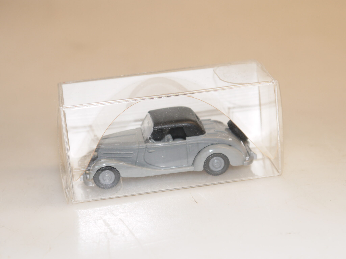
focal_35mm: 96
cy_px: 130
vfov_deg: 15.4
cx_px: 173
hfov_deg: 20.4
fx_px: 960
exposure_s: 1/40
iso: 100
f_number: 5.2
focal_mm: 34
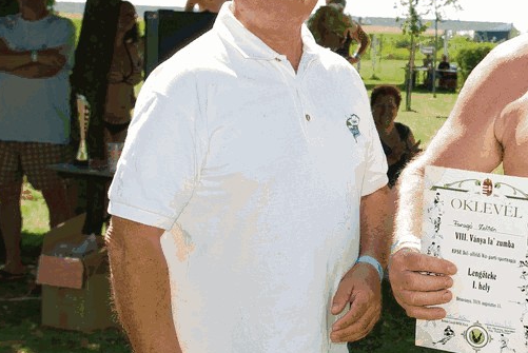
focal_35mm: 94
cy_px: 162
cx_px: 477
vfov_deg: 14.6
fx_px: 1380
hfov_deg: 21.2
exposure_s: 1/180
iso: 100
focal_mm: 30.63
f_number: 6.7
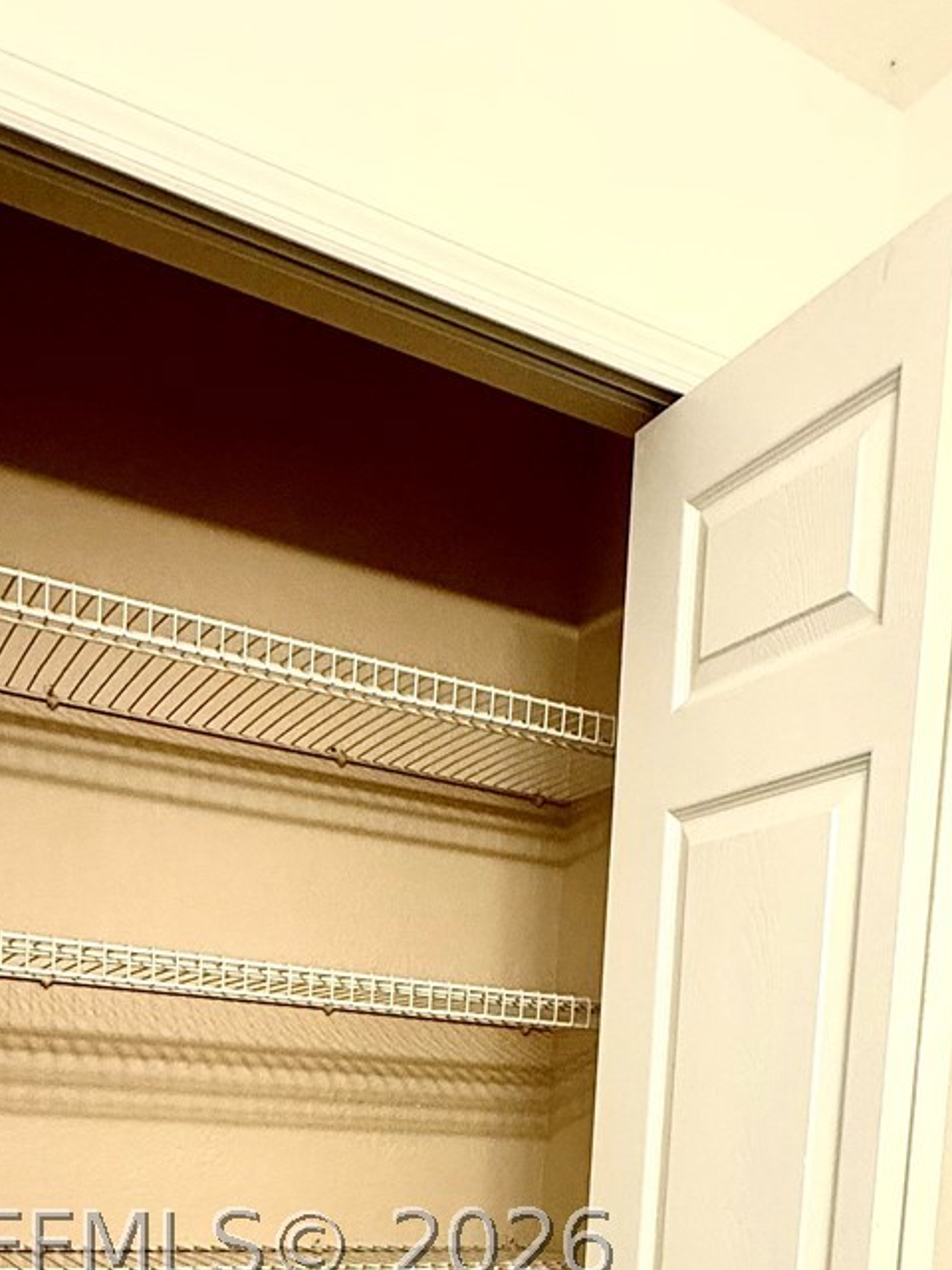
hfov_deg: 40.7
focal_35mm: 35
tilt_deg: -4.9
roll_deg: -3.9
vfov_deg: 45.2
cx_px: 496
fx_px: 1283
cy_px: 1244
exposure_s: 1/120
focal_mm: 2.22
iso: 160
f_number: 2.2
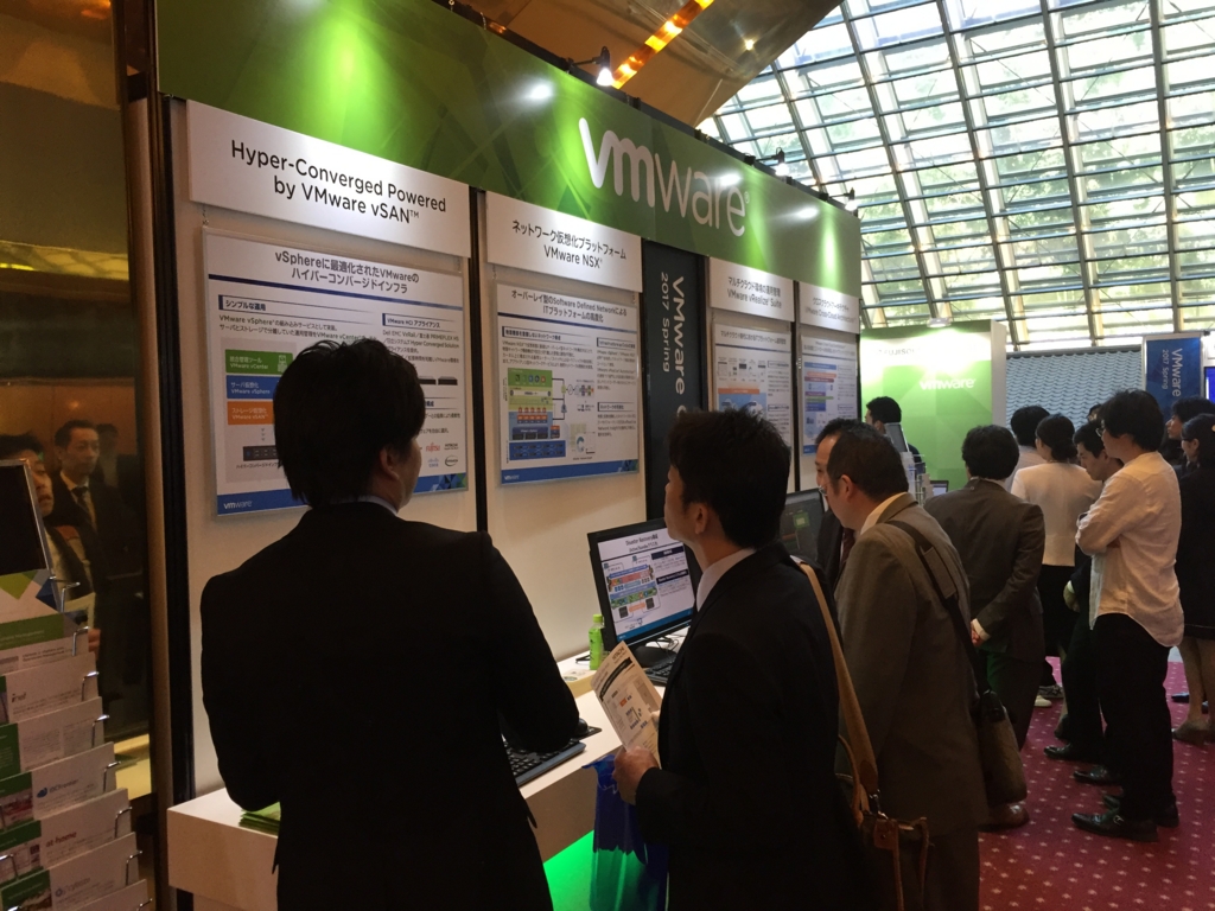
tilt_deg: +0.4
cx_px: 608
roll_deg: +0.5
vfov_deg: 48.2
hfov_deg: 61.7
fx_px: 1018
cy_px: 456
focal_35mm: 29
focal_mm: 4.15
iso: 50
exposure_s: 1/30
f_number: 2.2
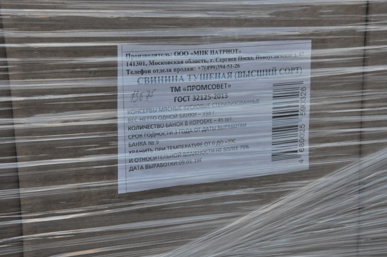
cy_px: 128
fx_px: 709
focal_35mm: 66
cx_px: 194
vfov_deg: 20.6
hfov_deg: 30.5
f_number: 22
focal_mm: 44
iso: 1000
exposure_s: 1/50
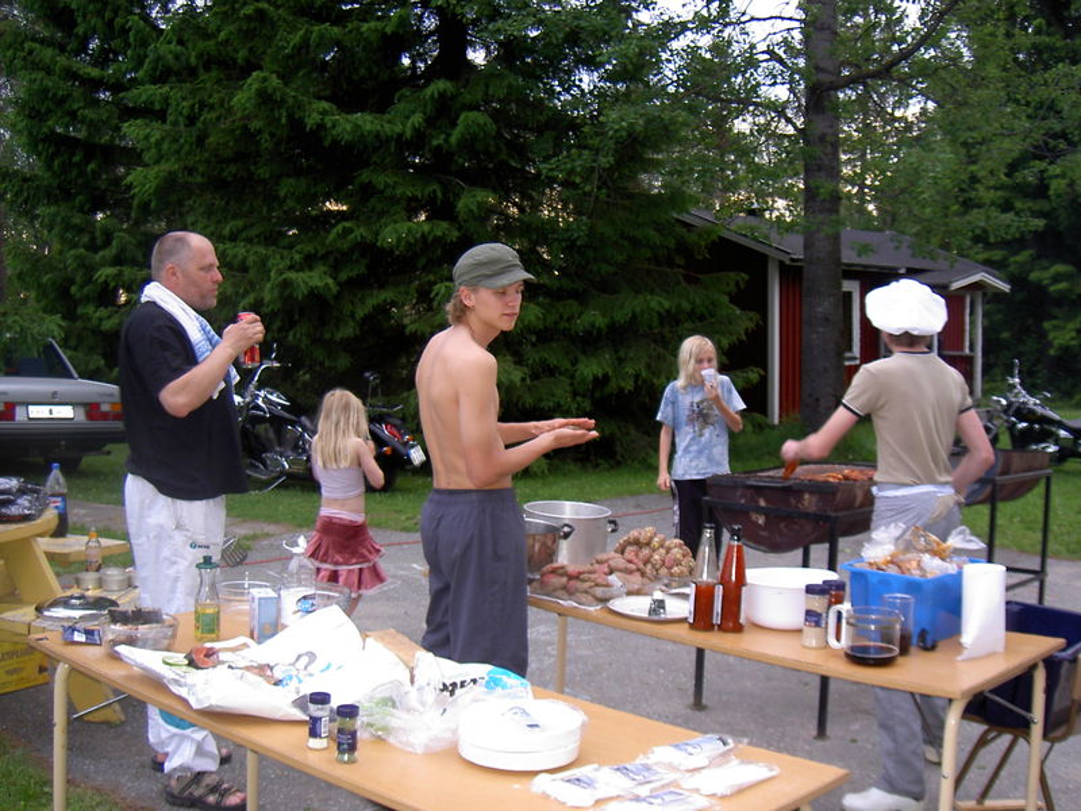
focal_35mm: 39
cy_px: 406
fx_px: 1218
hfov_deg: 47.9
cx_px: 540
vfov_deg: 36.8
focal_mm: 8
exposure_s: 1/59.5
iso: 100
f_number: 2.8
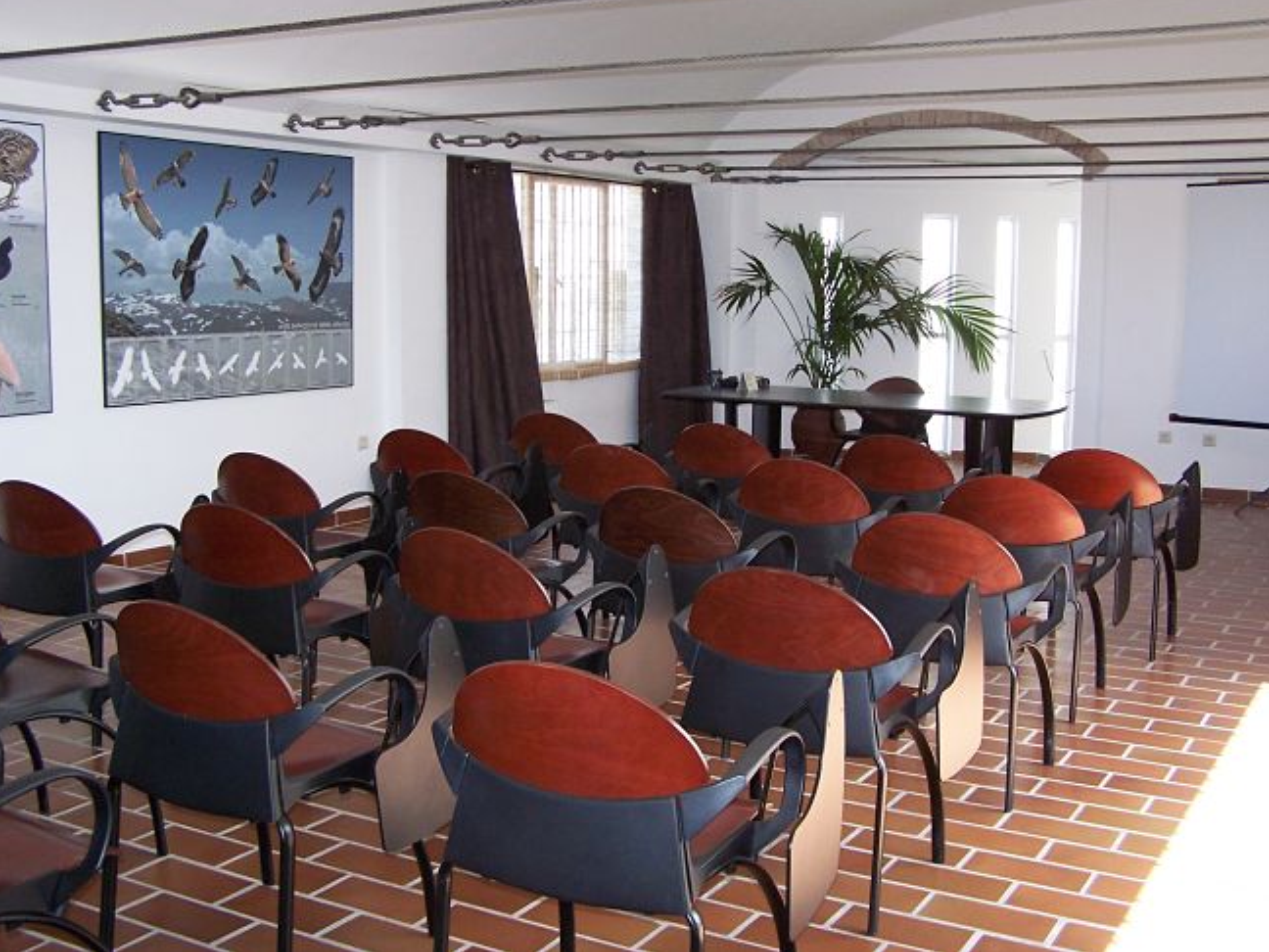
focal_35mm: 39
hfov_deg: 47.9
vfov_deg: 36.8
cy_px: 465
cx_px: 645
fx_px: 1430
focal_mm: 6.3
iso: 140
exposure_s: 1/60
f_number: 2.8
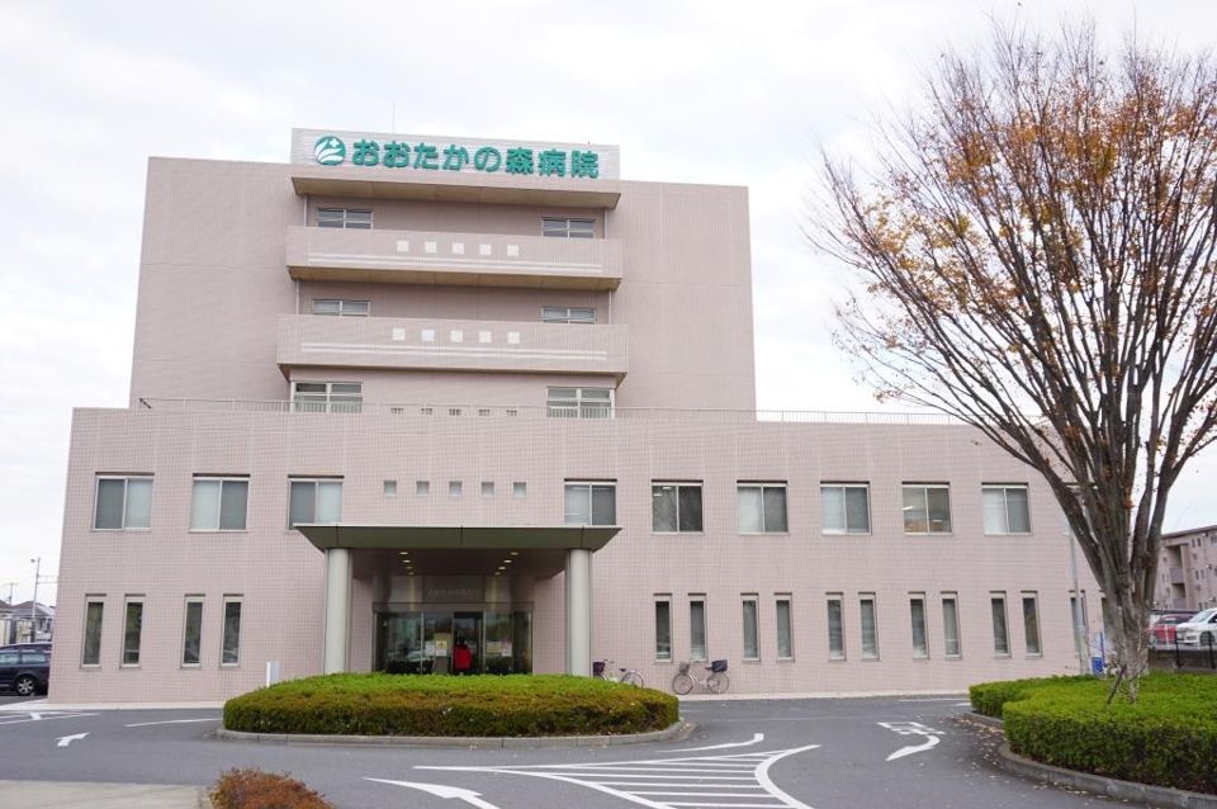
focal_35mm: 34
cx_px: 608
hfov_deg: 55.2
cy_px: 404
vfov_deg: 38.3
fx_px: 1165
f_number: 5.6
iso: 100
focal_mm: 23
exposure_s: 1/60
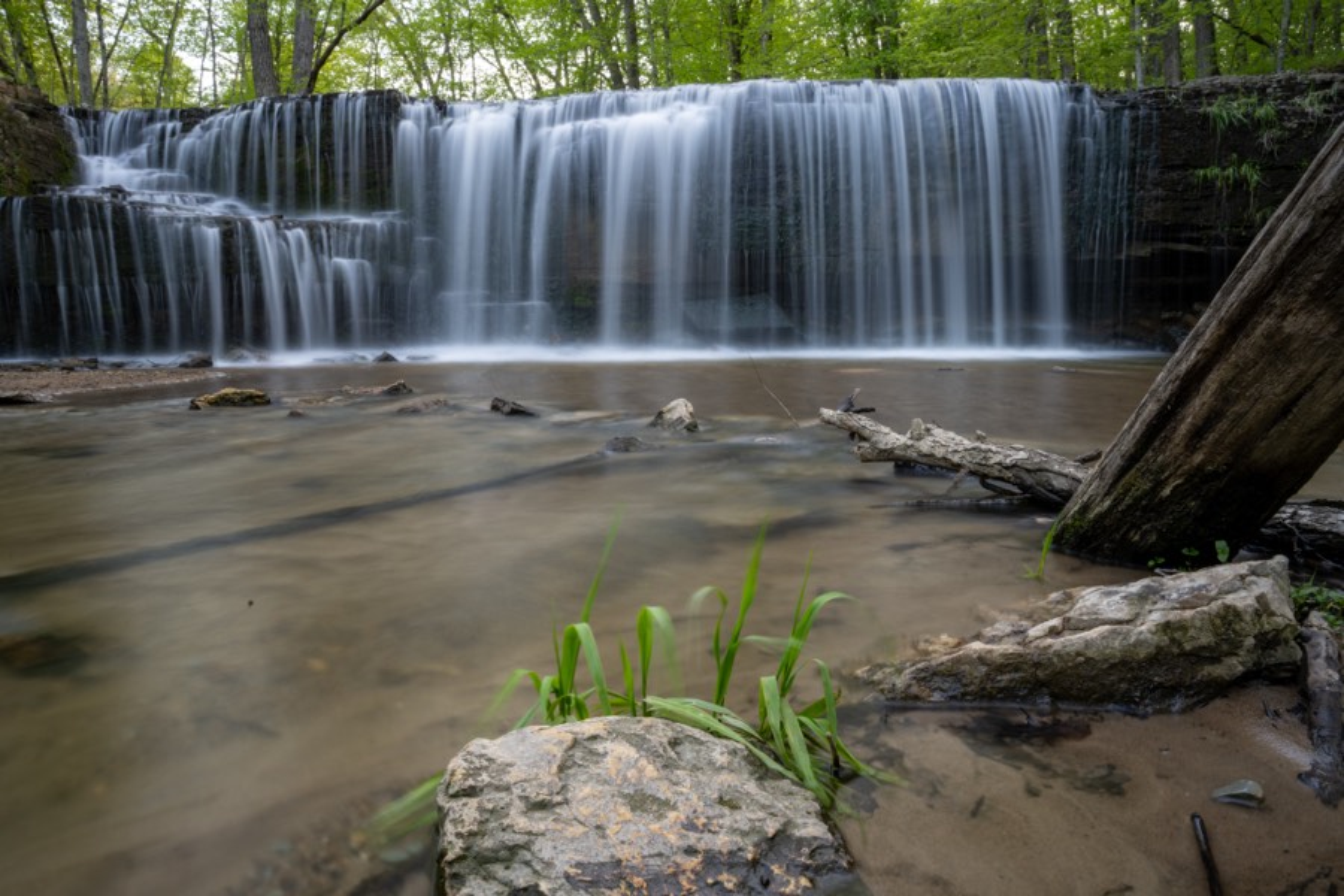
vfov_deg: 53.1
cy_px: 448
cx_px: 672
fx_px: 896
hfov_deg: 73.7
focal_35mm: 24
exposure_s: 3
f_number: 22
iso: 100
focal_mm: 24
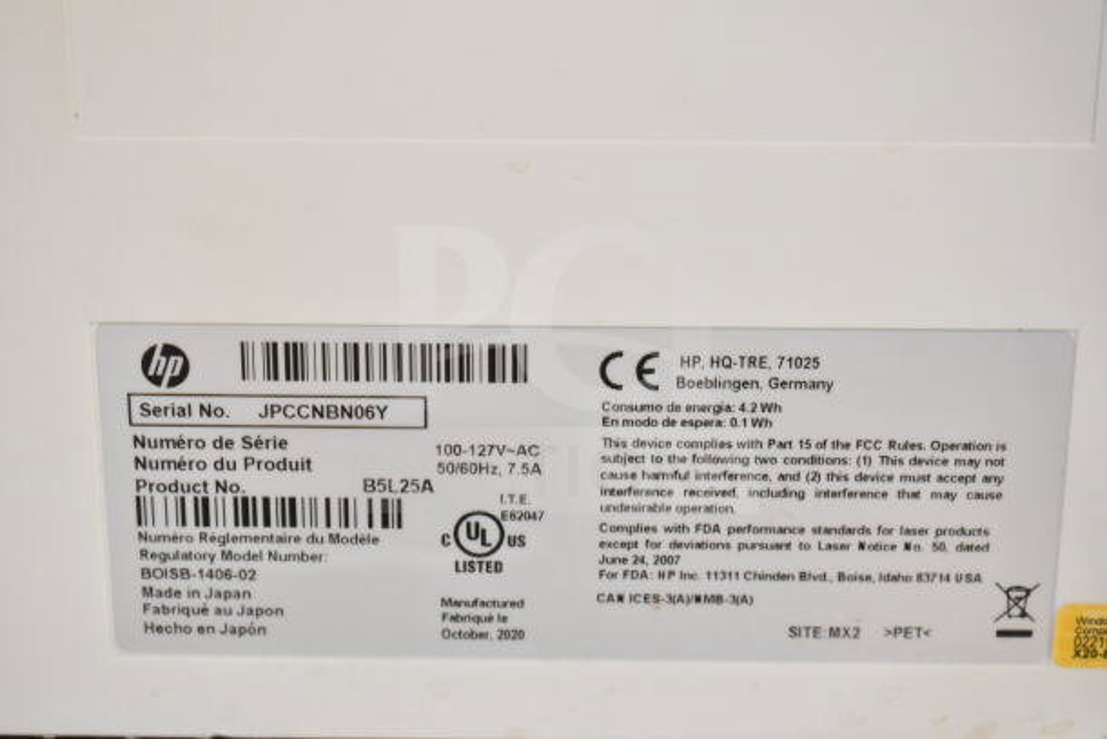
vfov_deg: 16.6
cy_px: 370
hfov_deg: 24.6
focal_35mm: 82
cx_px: 554
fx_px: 2537
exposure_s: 1/100
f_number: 5.6
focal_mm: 55
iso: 1800
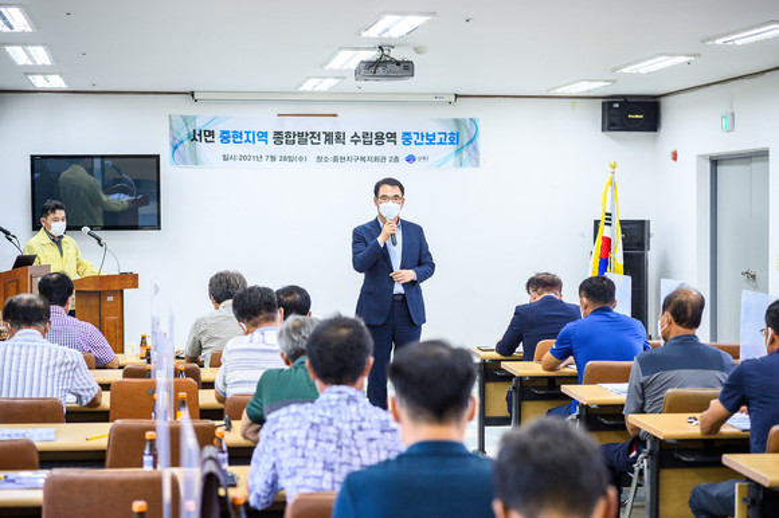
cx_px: 390
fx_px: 1622
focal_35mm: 75
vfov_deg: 18.2
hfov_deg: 27.0
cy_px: 259
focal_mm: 75
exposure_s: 1/200
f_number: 4
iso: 1600
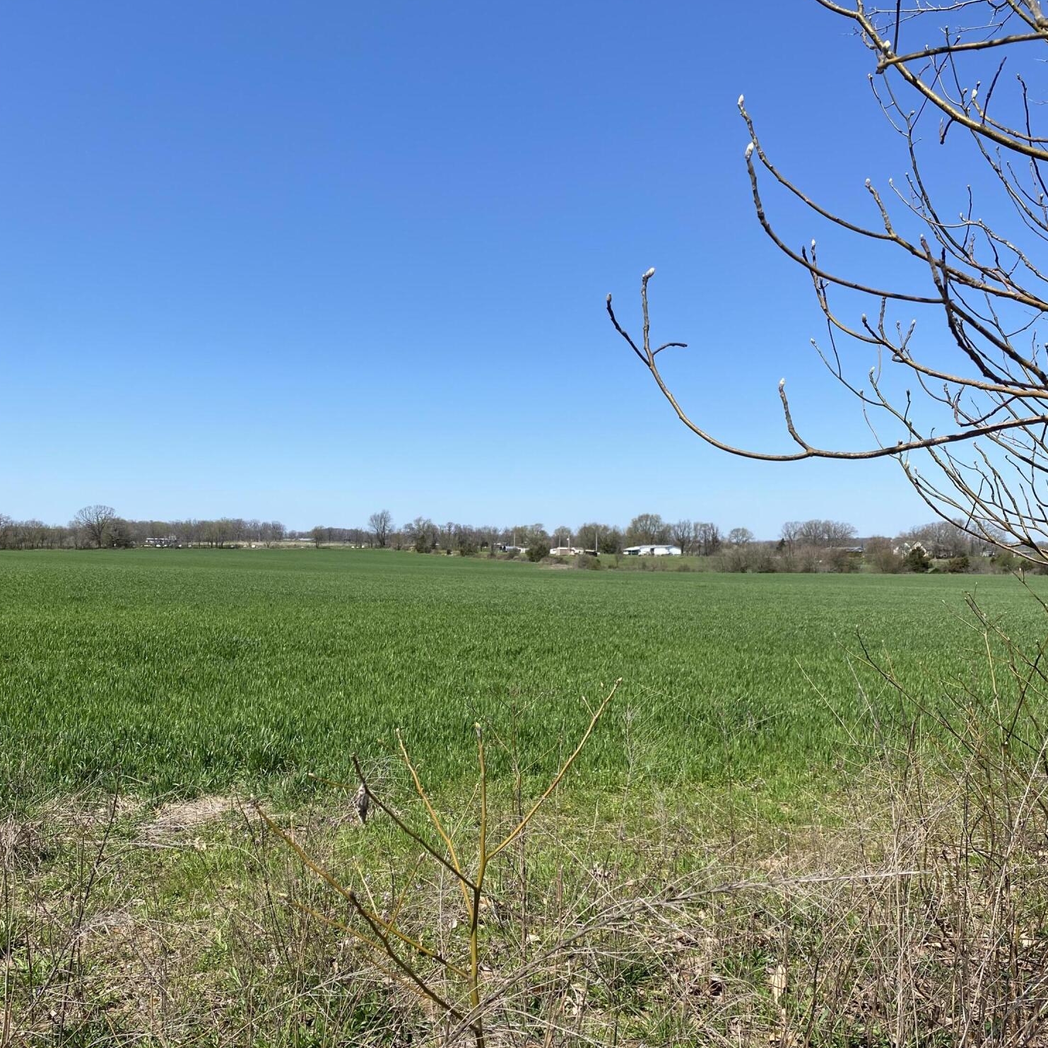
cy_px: 608
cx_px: 519
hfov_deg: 52.5
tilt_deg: -3.2
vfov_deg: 52.3
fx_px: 1062
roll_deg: -0.6
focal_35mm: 31
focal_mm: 4.25
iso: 32
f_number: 1.8
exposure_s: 1/2967
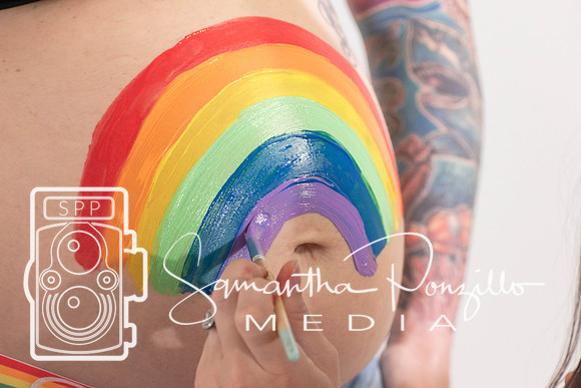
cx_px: 290
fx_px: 2542
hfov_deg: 13.0
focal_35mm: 158
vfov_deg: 8.7
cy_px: 194
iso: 800
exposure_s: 1/160
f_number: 4.8
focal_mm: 105
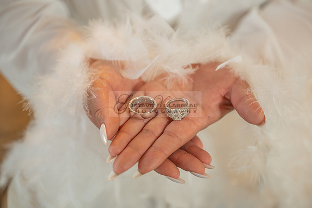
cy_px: 104
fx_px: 607
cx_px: 156
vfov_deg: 19.5
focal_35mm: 70
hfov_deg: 28.8
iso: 800
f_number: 2.8
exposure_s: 1/100
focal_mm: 70
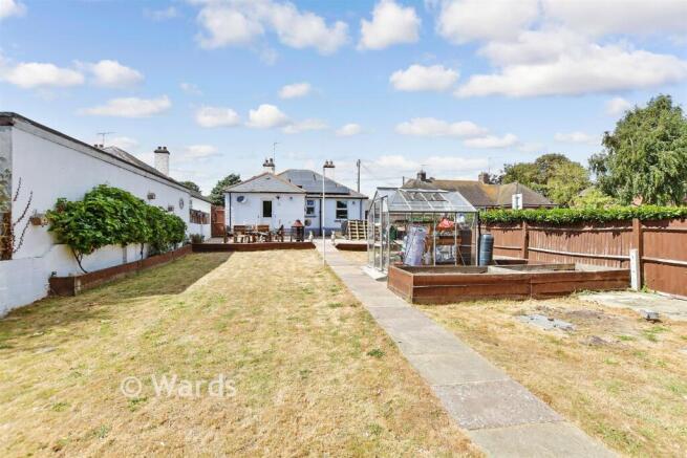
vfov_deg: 77.4
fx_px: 286
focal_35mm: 15
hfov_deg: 100.4
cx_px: 344
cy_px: 229
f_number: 6.3
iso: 160
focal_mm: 10
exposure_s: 1/400
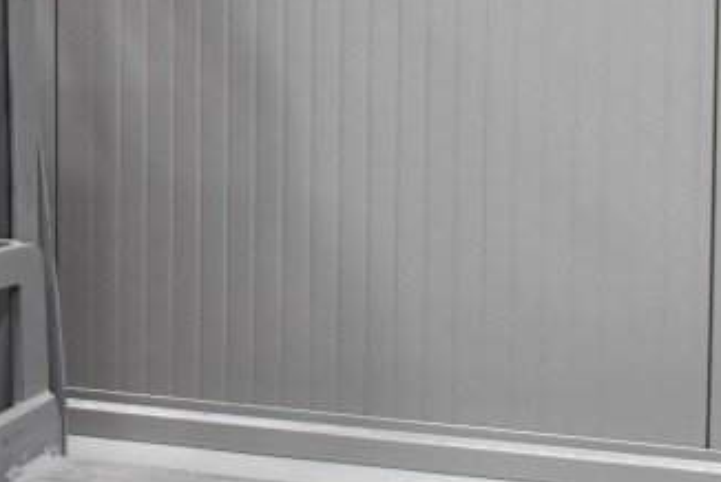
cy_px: -27
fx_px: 2763
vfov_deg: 9.9
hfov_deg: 14.4
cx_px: -168
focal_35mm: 138
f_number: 5
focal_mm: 25
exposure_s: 1/30
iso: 1600
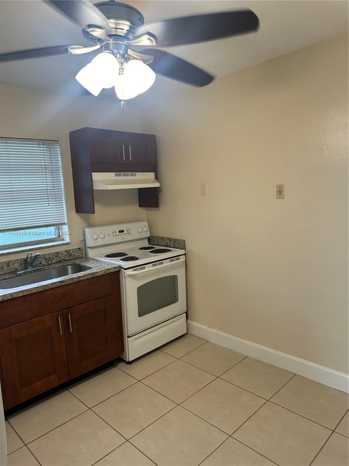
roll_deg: +2.6
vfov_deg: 71.6
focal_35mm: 24
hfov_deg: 56.8
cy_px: 233
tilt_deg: -7.3
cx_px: 174
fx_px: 323
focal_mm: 6.86
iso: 125
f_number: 1.78
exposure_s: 1/60
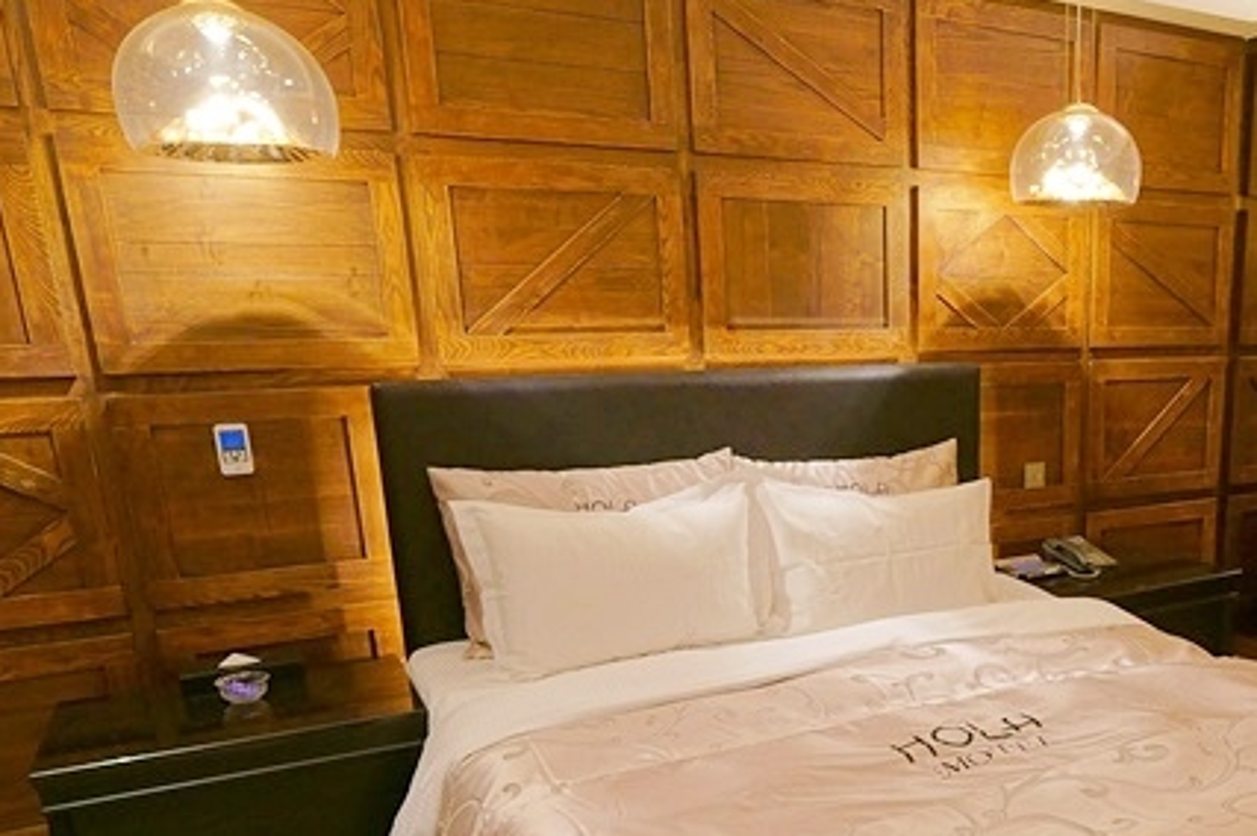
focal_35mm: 30
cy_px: 658
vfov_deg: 41.8
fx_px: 1047
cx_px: 933
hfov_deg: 58.9
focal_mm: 16
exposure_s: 1/30
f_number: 5
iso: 1250
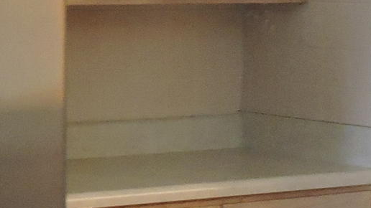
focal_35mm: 152
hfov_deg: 13.9
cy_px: 129
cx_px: -3
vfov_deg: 8.0
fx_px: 1495
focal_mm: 4.3
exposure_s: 1/20
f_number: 3.3
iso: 400
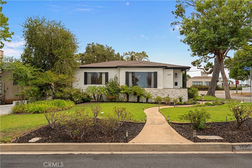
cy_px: 84
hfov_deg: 70.4
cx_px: 126
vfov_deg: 50.4
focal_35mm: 26
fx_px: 179
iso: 800
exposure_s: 1/800
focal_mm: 25.5
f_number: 9
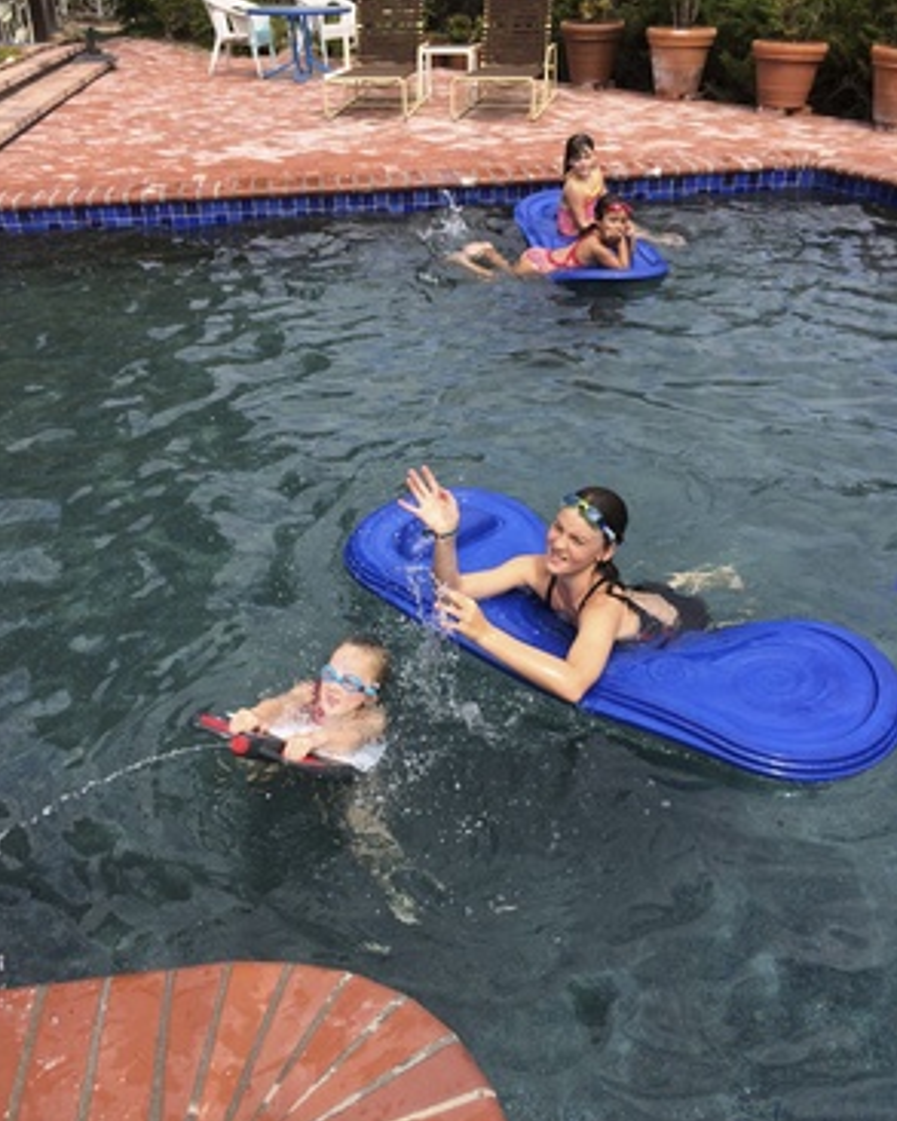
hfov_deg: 45.8
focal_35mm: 32
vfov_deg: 55.6
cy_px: 530
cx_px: 447
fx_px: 1061
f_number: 2.2
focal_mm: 4.12
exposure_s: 1/1109
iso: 32
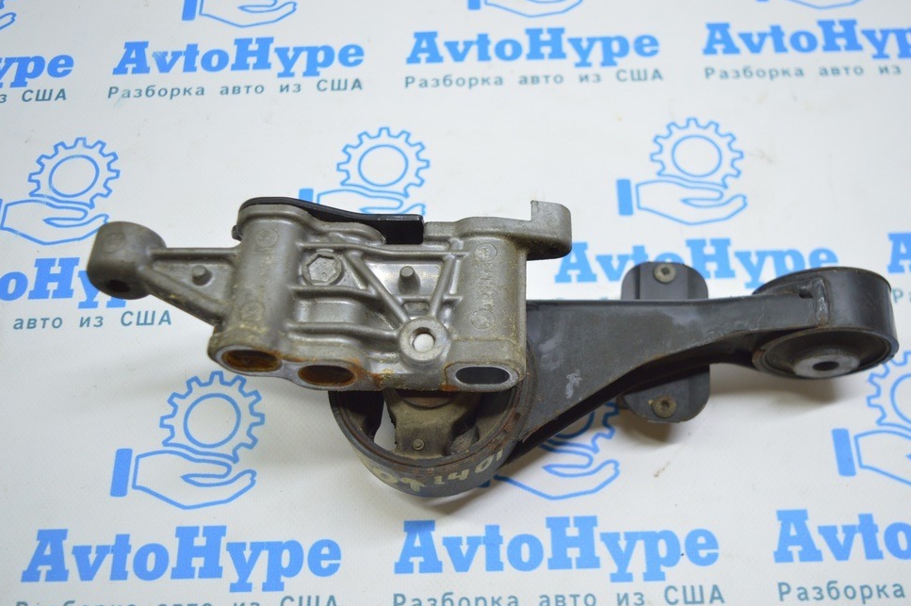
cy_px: 311
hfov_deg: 52.5
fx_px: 924
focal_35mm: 37
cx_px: 481
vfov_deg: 36.3
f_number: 3.8
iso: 400
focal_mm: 23
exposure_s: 1/50
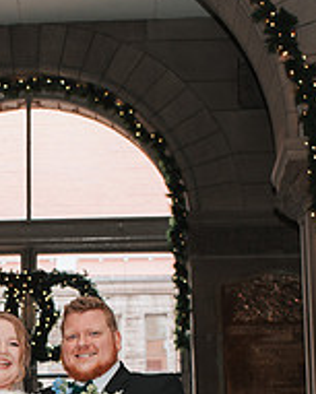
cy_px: 432
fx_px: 1367
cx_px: -51
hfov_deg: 12.9
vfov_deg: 16.0
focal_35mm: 117
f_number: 3.5
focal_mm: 35
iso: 1000
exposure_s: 1/200
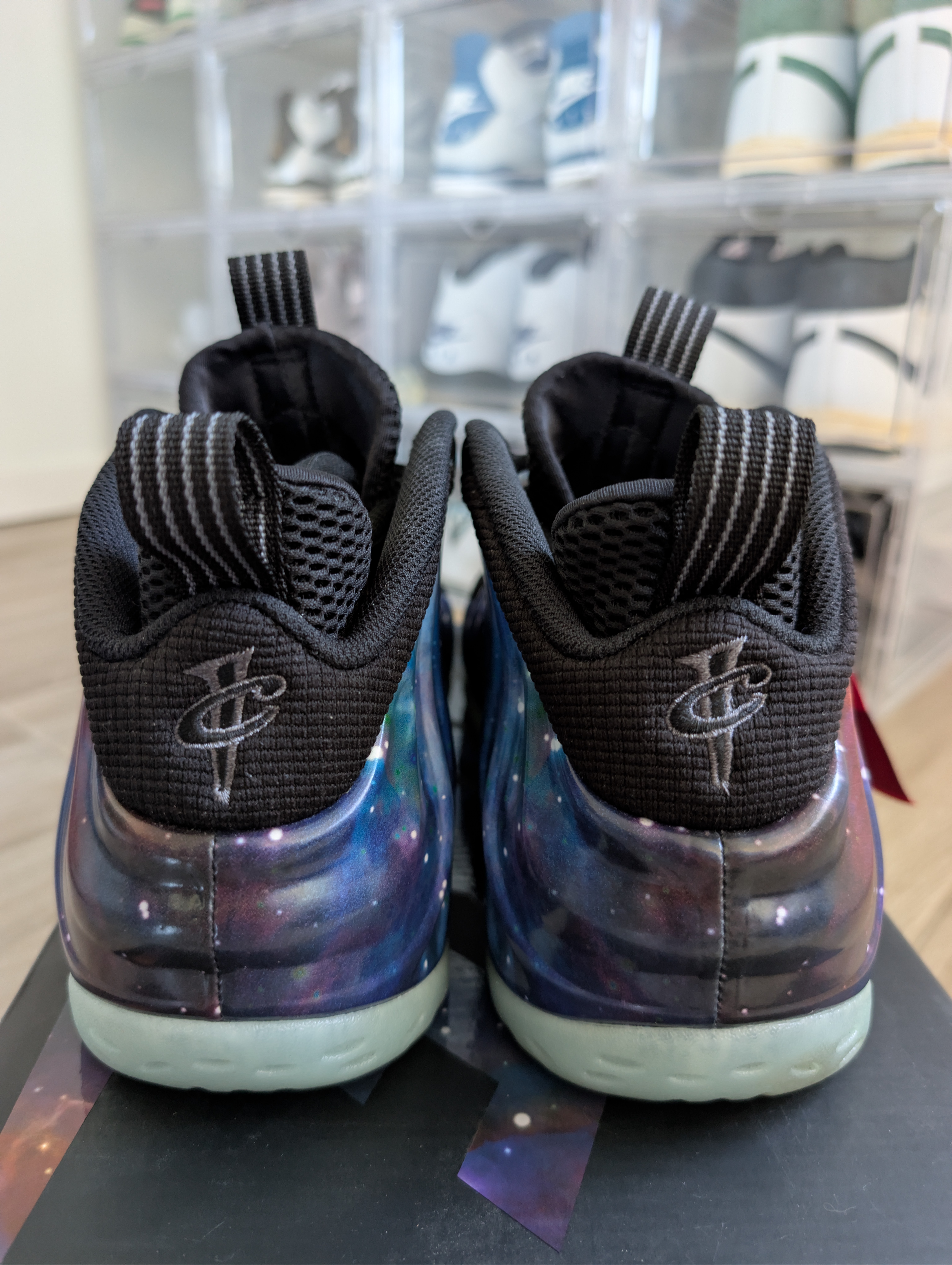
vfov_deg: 71.5
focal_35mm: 24
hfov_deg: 56.9
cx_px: 476
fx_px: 878
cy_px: 632
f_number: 1.68
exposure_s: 1/29
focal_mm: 6.9
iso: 425
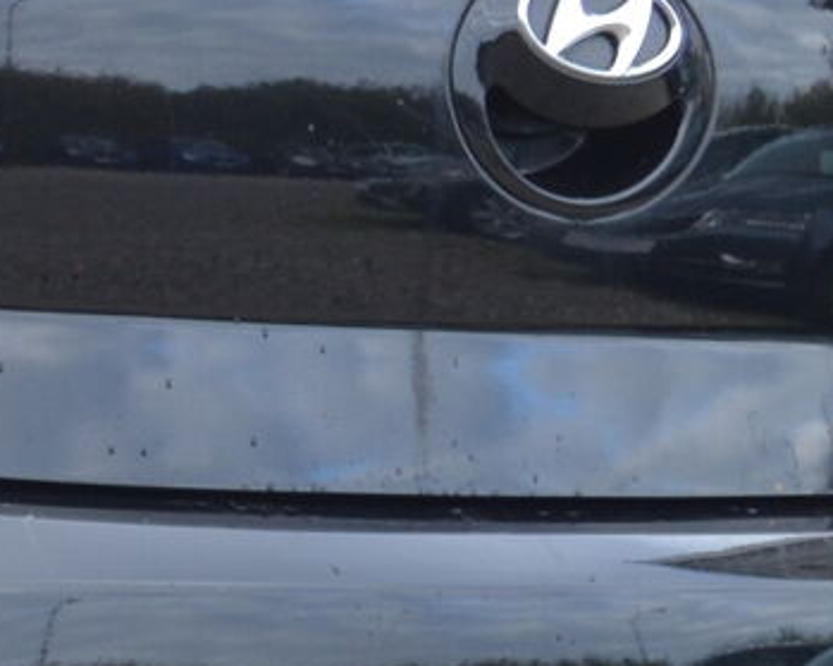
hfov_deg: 9.9
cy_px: 239
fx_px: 4584
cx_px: -590
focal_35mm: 186
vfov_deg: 8.3
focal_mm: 24
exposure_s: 1/125
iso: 200
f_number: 5.6
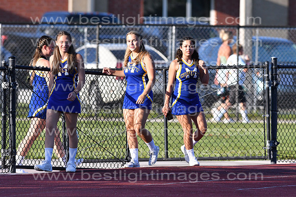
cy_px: 98
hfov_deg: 4.6
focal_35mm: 450
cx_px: 148
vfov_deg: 3.1
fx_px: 3701
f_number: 4.5
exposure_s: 1/8000
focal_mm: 300
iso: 1100
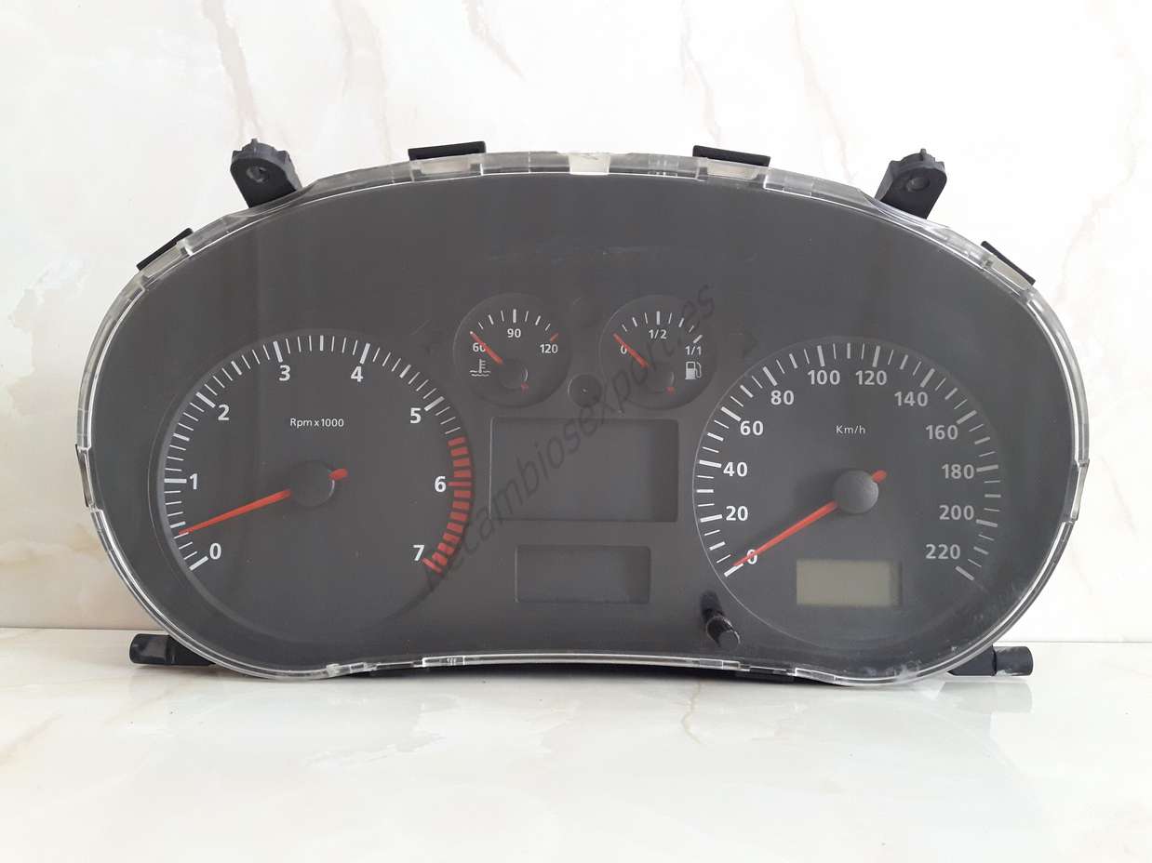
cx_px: 576
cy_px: 432
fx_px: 932
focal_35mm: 28
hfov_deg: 63.5
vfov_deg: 49.7
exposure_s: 1/33
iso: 160
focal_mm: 3.7
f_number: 1.9
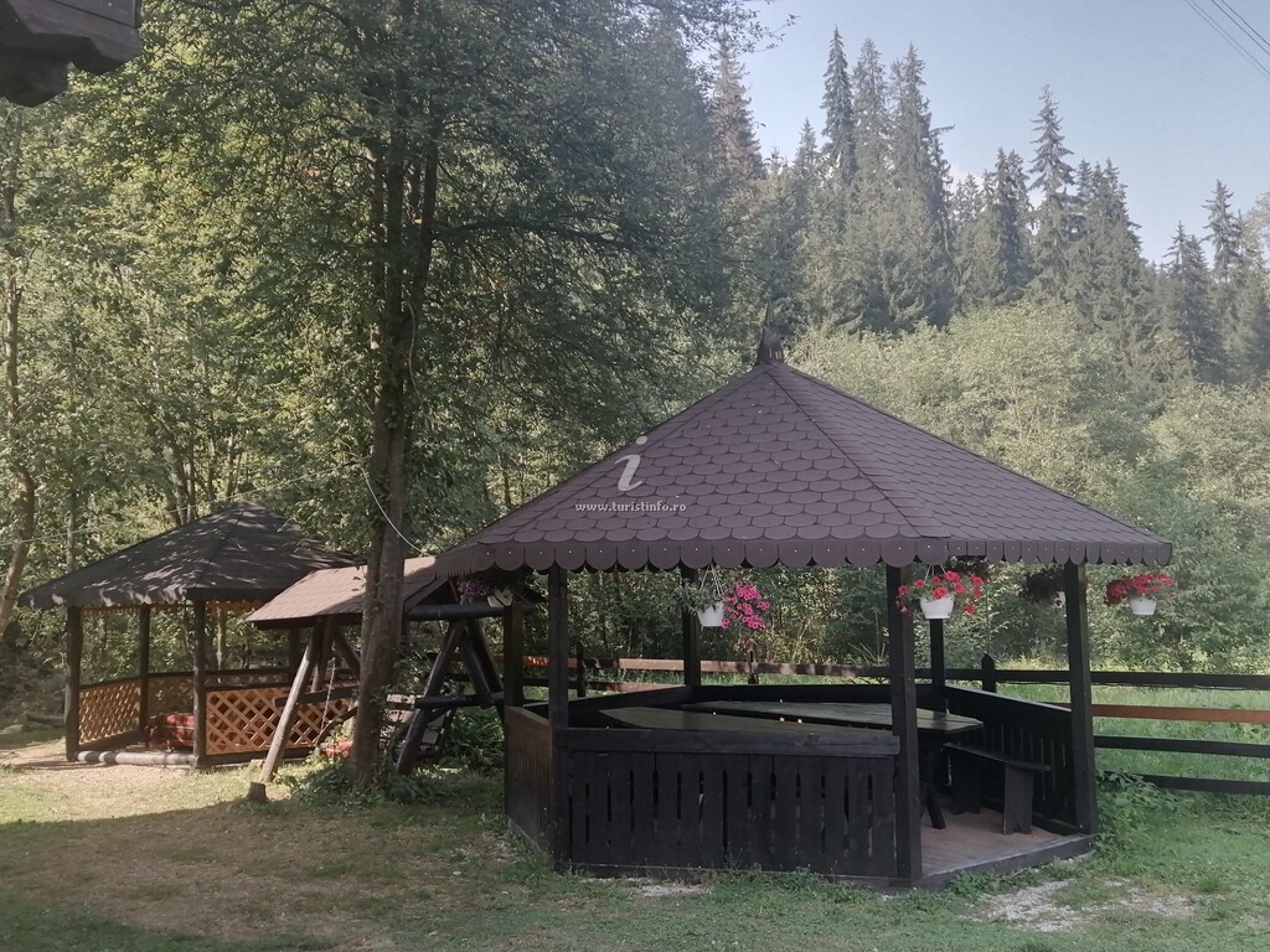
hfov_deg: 50.1
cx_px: 635
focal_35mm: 37
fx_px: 1357
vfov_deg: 38.7
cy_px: 476
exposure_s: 1/306
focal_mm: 3.96
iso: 50
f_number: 1.8
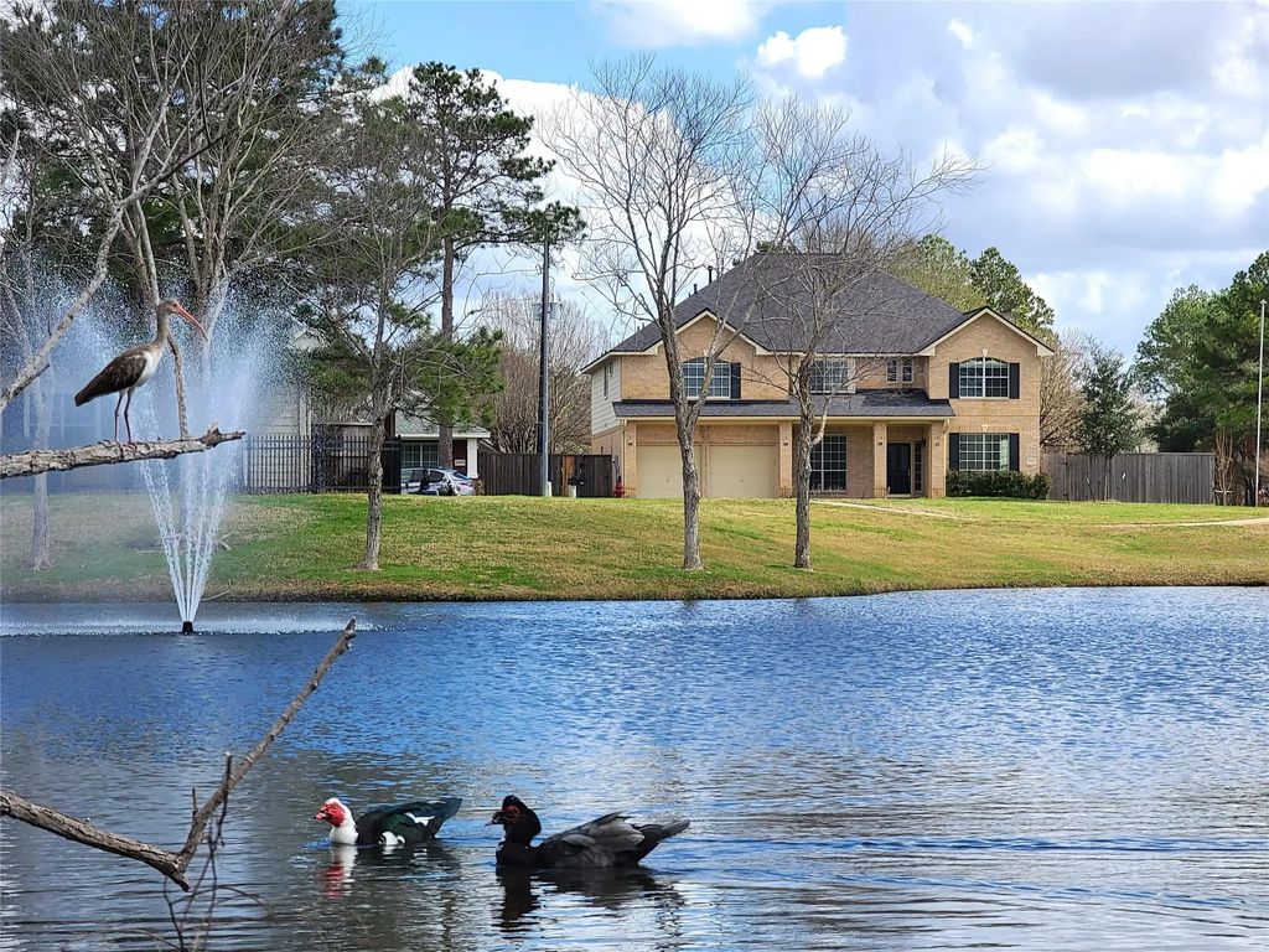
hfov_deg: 19.1
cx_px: 634
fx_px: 3776
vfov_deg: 14.4
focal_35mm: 103
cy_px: 476
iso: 25
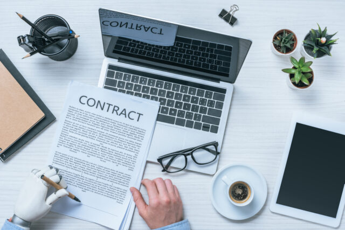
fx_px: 479
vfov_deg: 27.0
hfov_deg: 39.6
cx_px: 172
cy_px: 115
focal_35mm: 50
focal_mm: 50
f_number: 13
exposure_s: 1/200
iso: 400
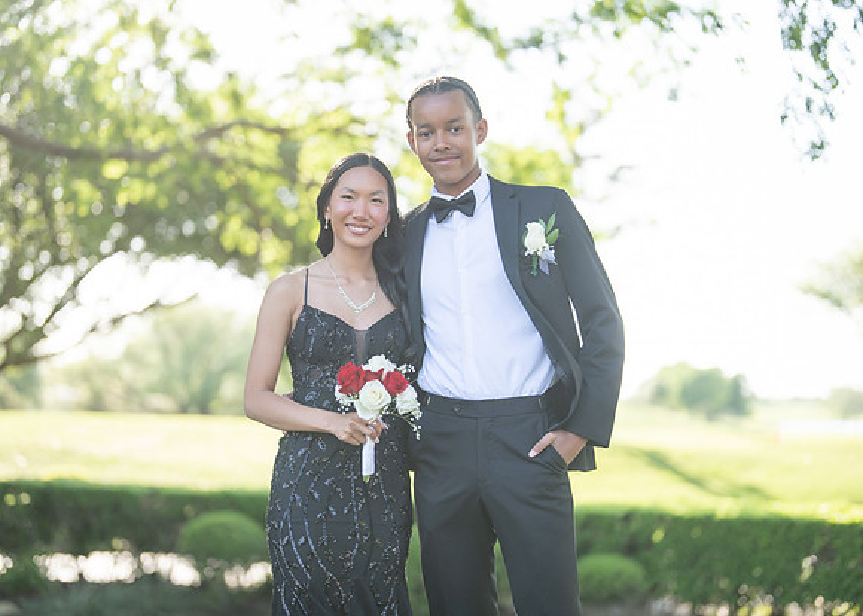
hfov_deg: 35.8
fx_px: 1334
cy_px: 308
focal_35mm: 54
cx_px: 424
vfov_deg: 26.0
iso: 160
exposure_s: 1/1600
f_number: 1.2
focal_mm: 50
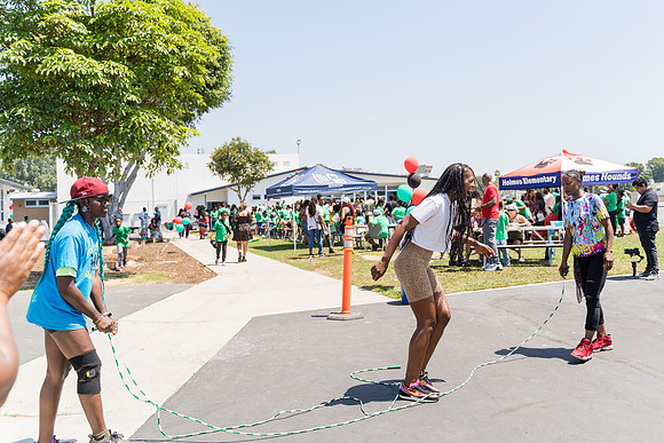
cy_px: 195
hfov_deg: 59.5
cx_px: 372
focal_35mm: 31
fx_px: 579
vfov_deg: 41.8
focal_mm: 28
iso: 100
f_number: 4
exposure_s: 1/500
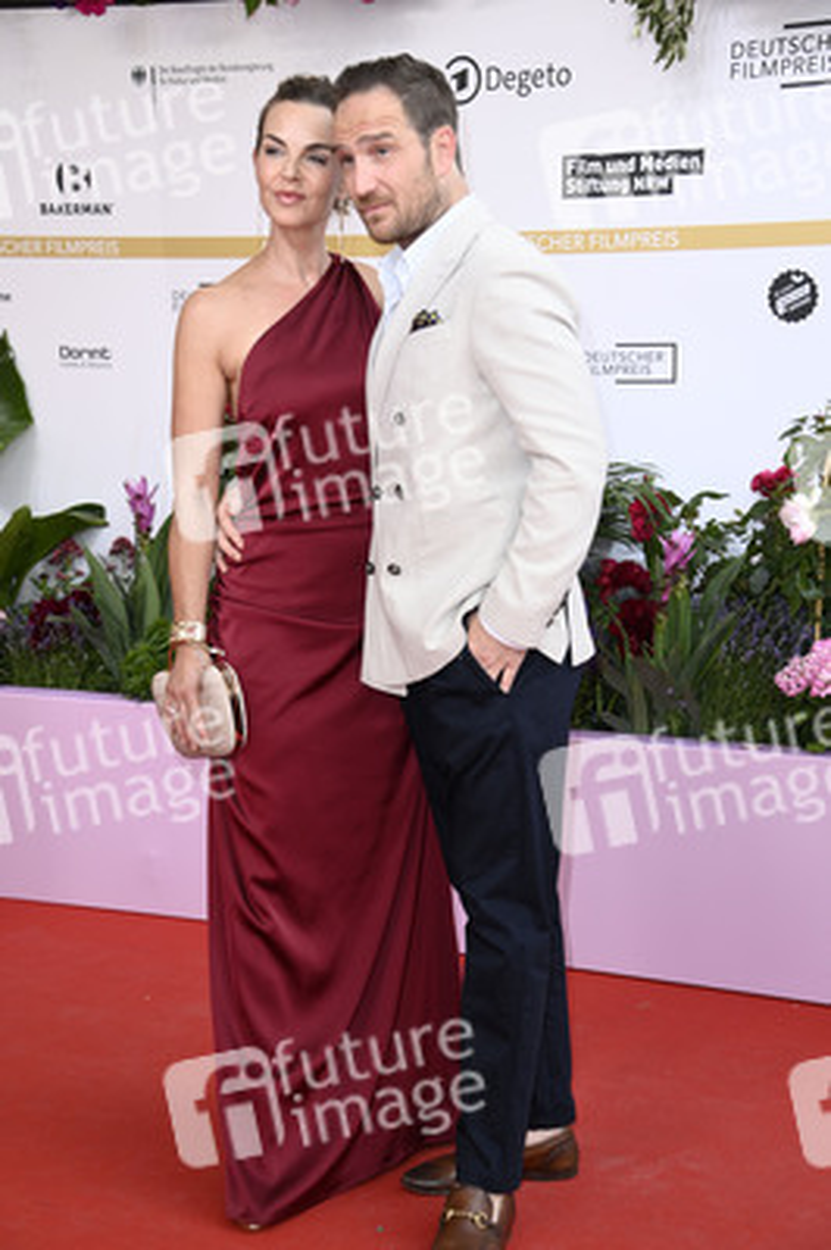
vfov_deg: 28.9
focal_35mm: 70
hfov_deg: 19.4
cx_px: 416
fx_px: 2428
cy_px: 625
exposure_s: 1/250
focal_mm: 70
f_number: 5.6
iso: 500
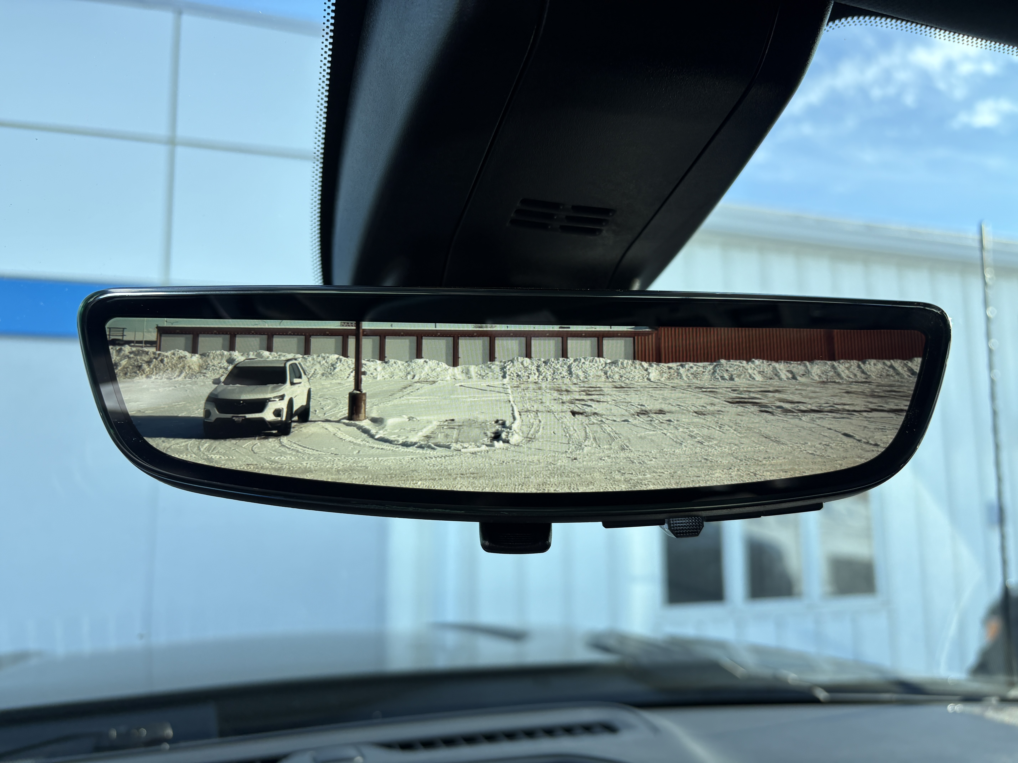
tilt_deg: +7.2
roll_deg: +1.5
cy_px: 382
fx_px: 765
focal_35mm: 26
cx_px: 509
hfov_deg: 67.3
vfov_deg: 53.1
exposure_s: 1/895
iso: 50
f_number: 1.6
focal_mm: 5.96
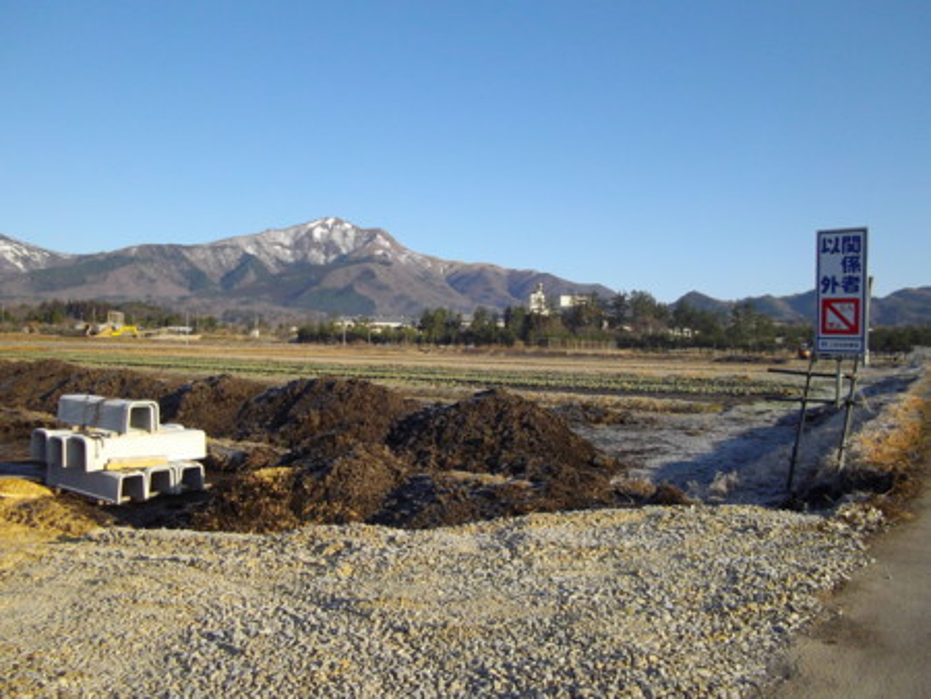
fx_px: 727
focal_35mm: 27
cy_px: 350
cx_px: 466
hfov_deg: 65.3
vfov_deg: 51.4
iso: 100
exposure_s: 1/800
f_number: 3.2
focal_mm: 4.9
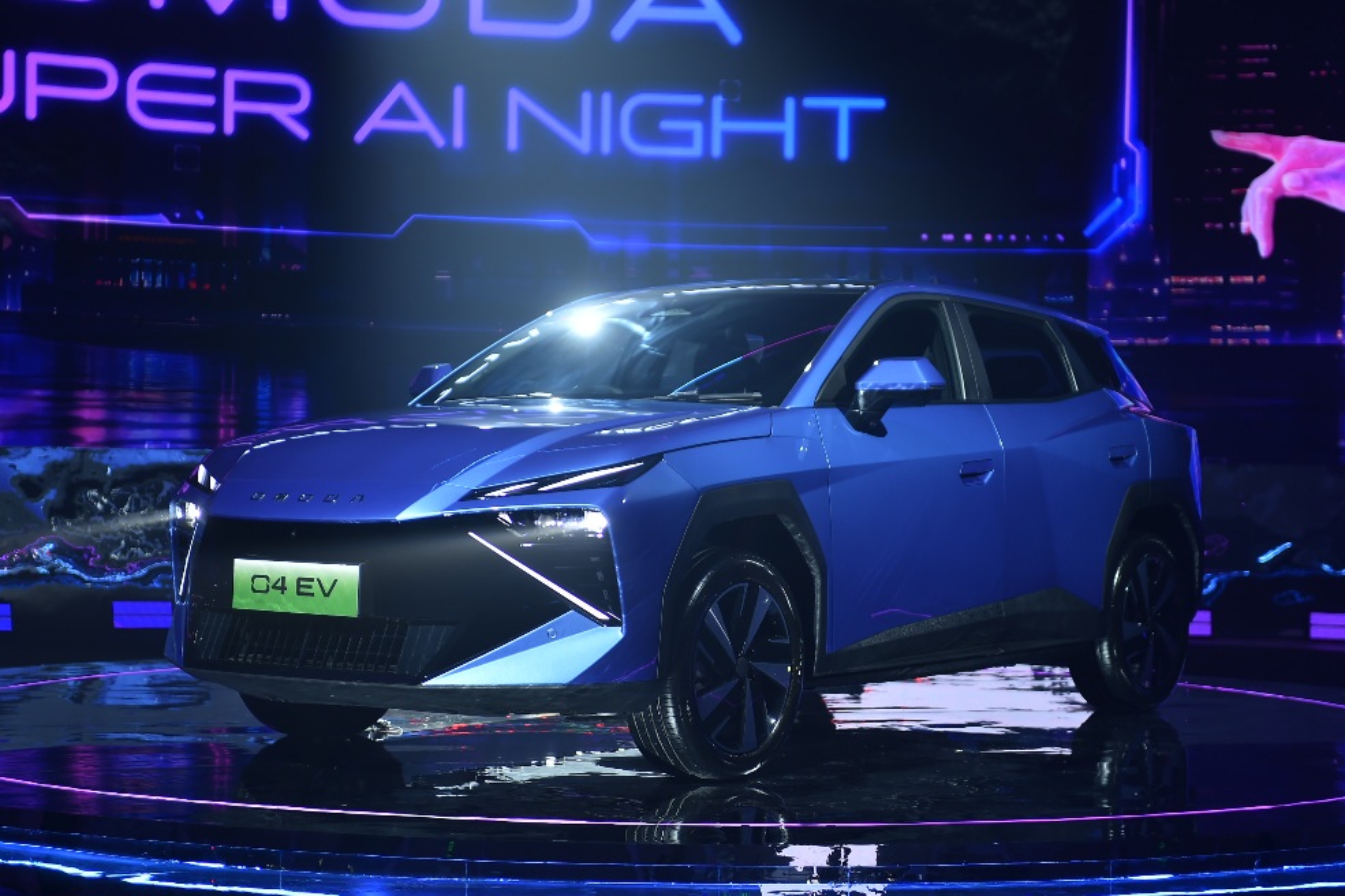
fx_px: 2614
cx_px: 672
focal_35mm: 70
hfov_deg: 28.9
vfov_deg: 19.4
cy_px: 448
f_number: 2.8
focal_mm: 70
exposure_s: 1/161
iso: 320
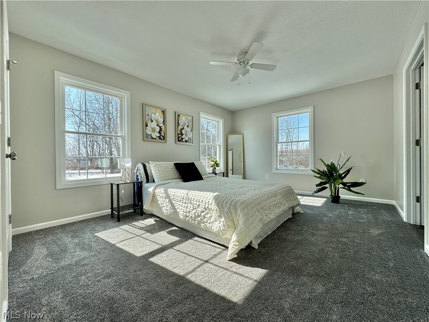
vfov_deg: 85.7
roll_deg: +0.8
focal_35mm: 14
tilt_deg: -1.7
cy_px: 161
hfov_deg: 102.1
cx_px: 214
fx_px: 174
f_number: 2.2
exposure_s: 1/582
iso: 40
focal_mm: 2.22
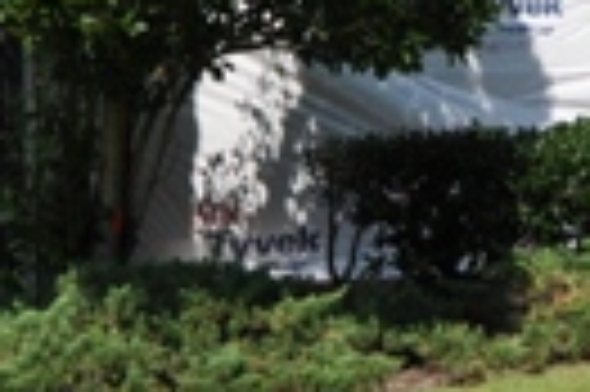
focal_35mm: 88
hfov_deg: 22.4
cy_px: 97
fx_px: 1440
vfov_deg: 15.4
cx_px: 563
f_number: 4
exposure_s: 1/2500
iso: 200
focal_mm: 12
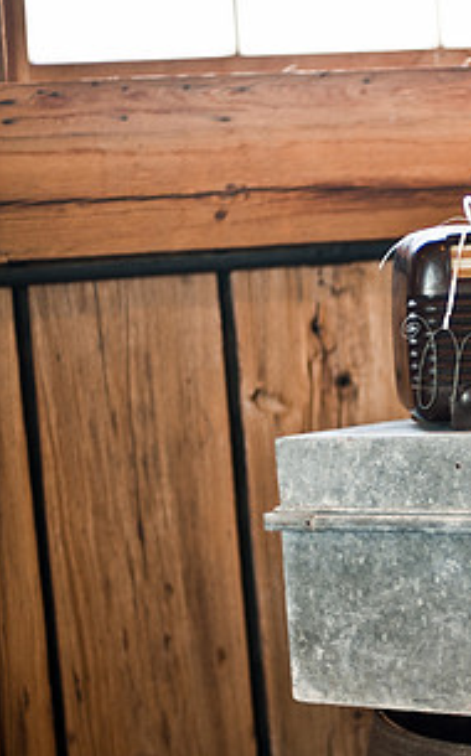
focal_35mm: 97
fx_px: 1997
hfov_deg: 13.1
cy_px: 384
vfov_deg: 21.4
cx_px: 553
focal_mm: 50
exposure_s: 1/160
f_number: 1.4
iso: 640
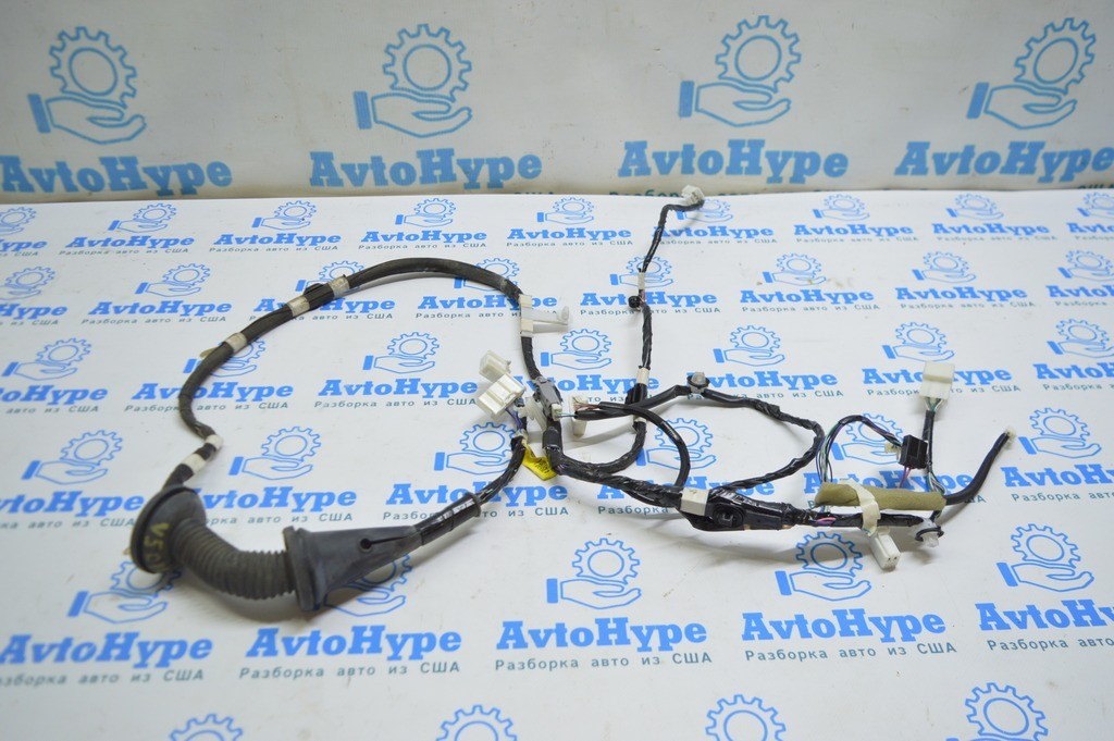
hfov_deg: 62.0
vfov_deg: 43.5
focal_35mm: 30
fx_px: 928
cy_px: 370
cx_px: 557
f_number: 3.5
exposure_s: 1/60
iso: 400
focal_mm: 20
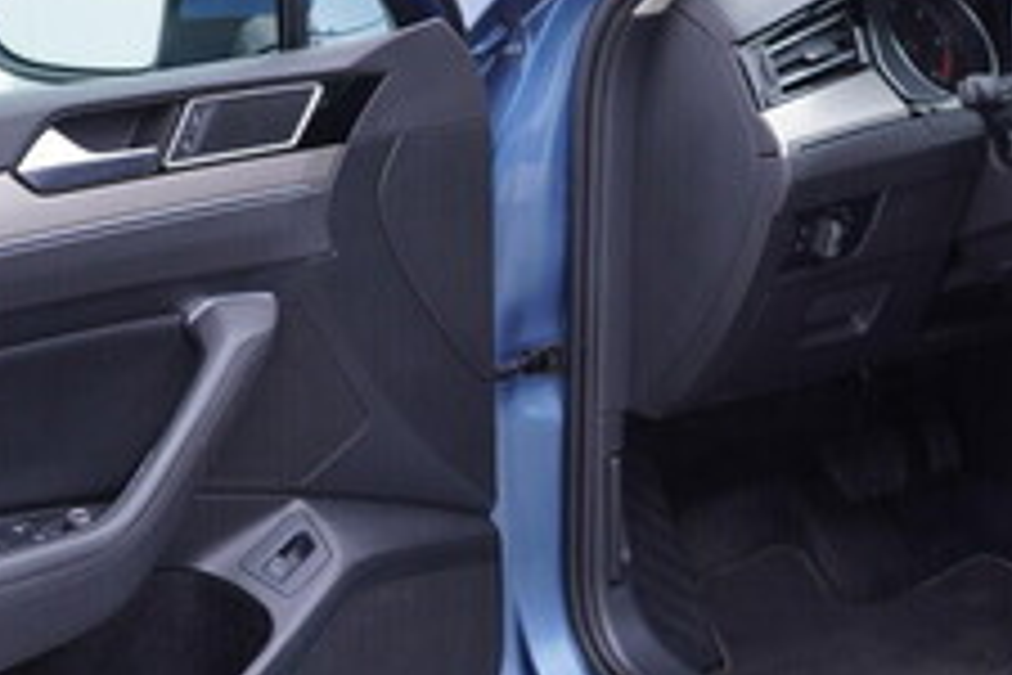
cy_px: 362
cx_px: 675
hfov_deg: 23.0
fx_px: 2474
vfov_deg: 15.5
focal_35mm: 88
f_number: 2.8
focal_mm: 24
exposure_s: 1/40
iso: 125
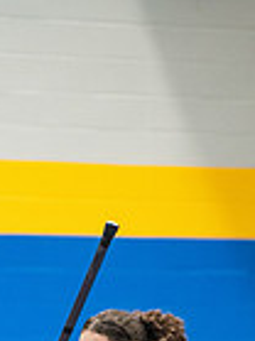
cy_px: 545
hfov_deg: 3.0
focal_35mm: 498
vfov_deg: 4.0
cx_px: -25
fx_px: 4899
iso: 5000
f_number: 4
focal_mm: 160
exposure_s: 1/500
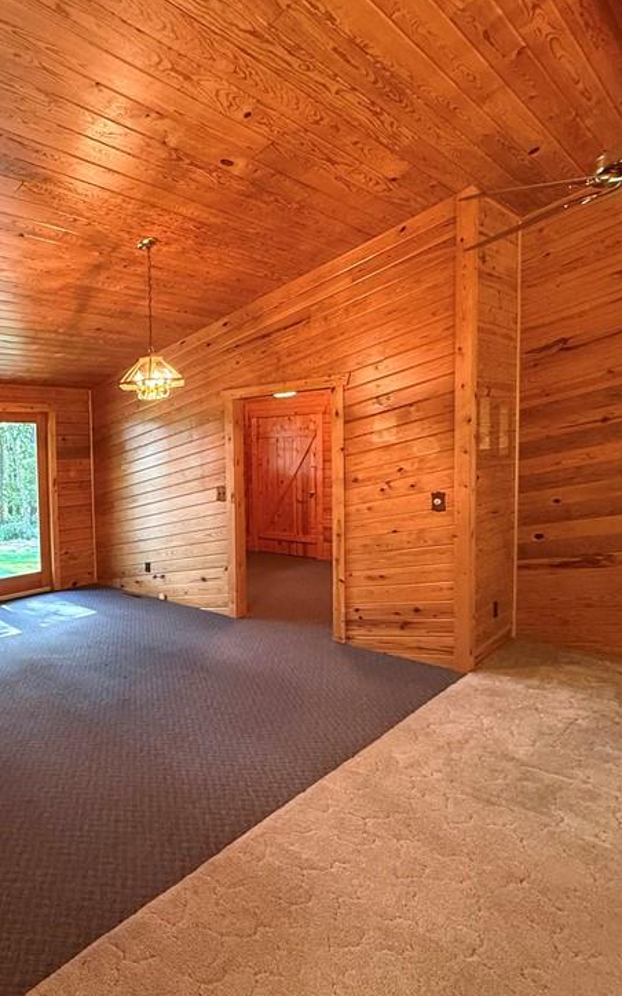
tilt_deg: -2.6
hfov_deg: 49.8
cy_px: 490
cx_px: 44
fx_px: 570
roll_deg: +1.5
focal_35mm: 21
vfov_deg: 82.3
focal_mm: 2.22
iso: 400
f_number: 2.2
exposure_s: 1/60
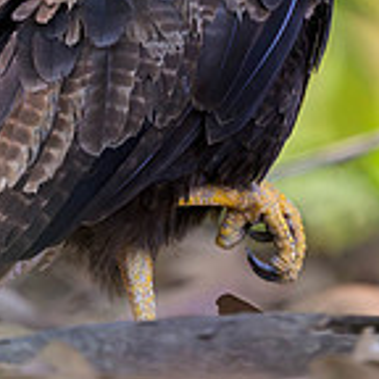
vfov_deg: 1.0
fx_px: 22755
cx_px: 299
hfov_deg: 1.0
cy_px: -94
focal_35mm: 1837
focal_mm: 400
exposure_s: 1/1000
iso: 1250
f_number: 2.8
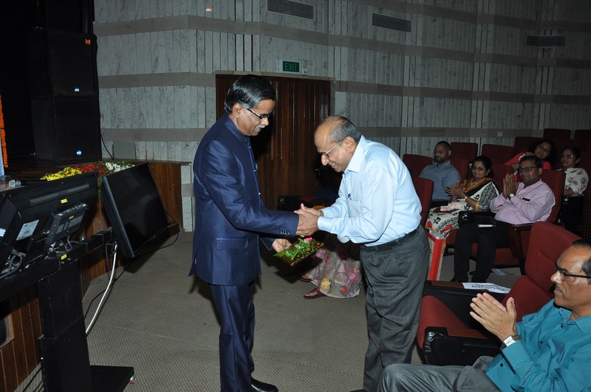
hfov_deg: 67.5
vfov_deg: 47.8
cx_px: 296
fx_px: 443
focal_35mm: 27
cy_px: 196
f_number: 5.6
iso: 500
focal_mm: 18
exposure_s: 1/125
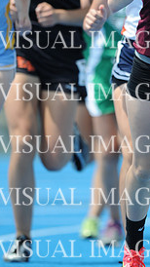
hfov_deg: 1.4
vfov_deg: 2.4
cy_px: 65
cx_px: 166
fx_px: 6269
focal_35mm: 886
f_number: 3.5
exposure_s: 1/2500
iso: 200
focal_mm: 400
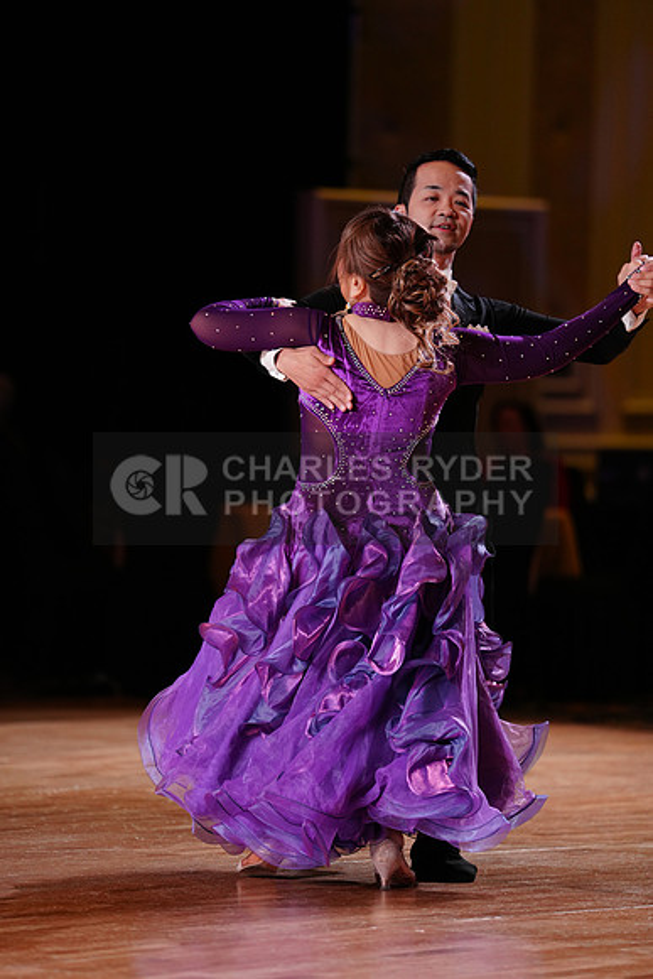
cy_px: 490
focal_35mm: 200
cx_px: 326
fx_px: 5438
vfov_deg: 10.3
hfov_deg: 6.9
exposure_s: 1/400
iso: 1250
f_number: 2.8
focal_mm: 200
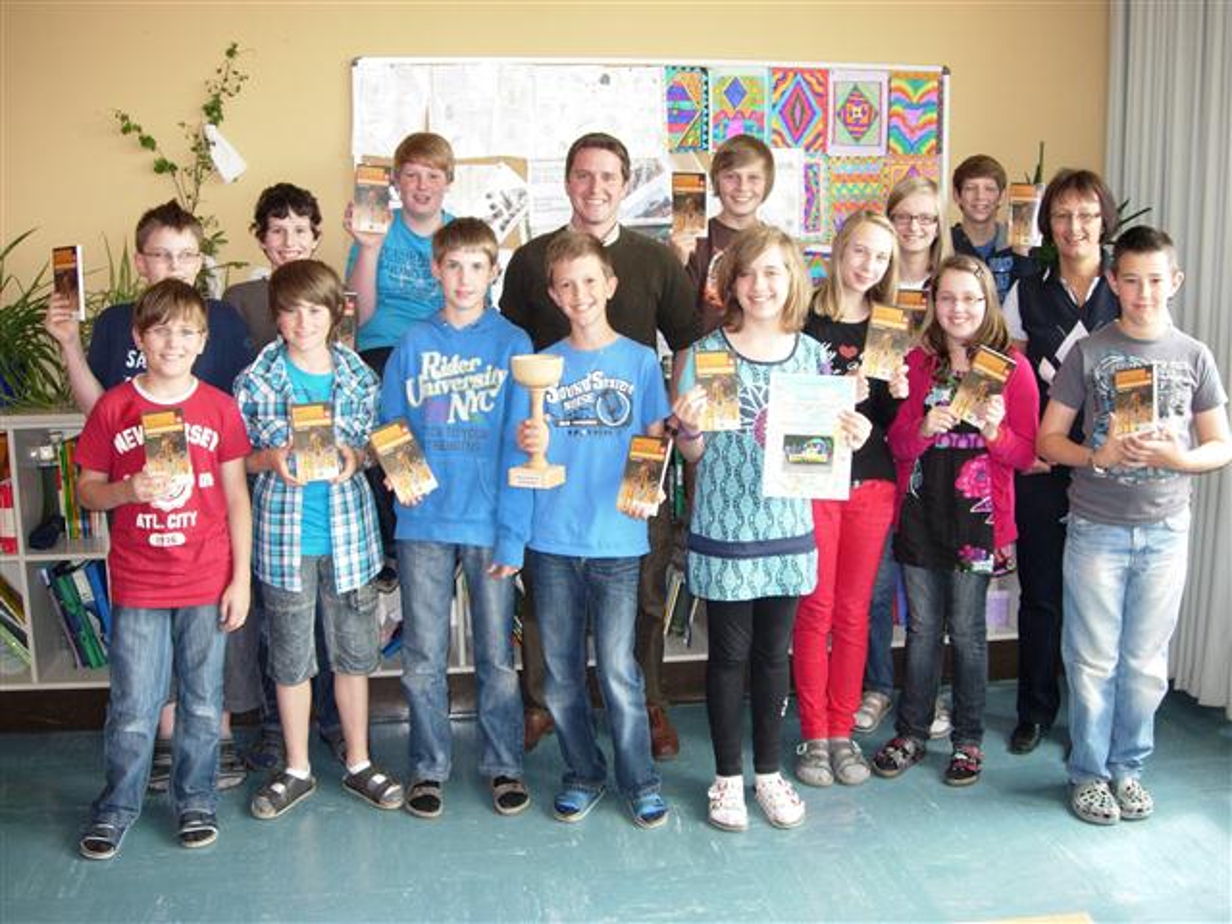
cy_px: 462
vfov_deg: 37.7
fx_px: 1352
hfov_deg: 49.0
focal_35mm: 38
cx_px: 616
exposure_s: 1/32.9
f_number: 2.8
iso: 81
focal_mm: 7.8
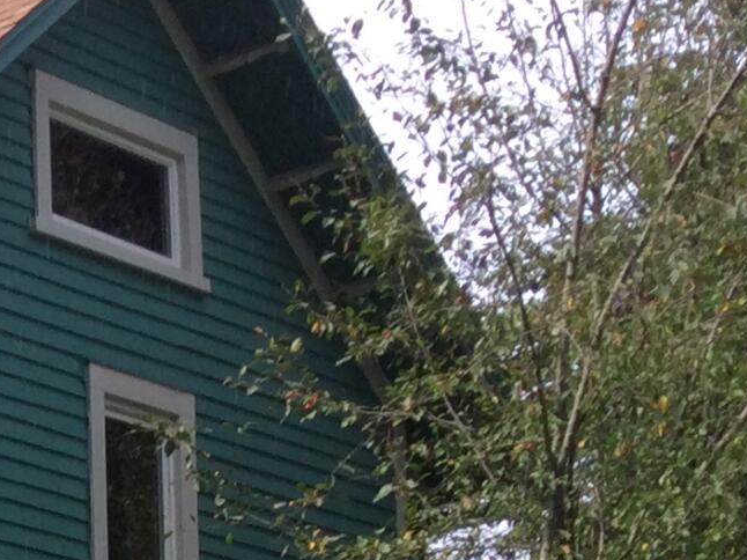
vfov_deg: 9.8
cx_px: -696
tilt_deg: +6.1
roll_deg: +0.3
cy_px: 1012
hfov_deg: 12.3
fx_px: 3106
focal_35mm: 144
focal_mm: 3.3
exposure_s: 1/201
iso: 25
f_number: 2.4
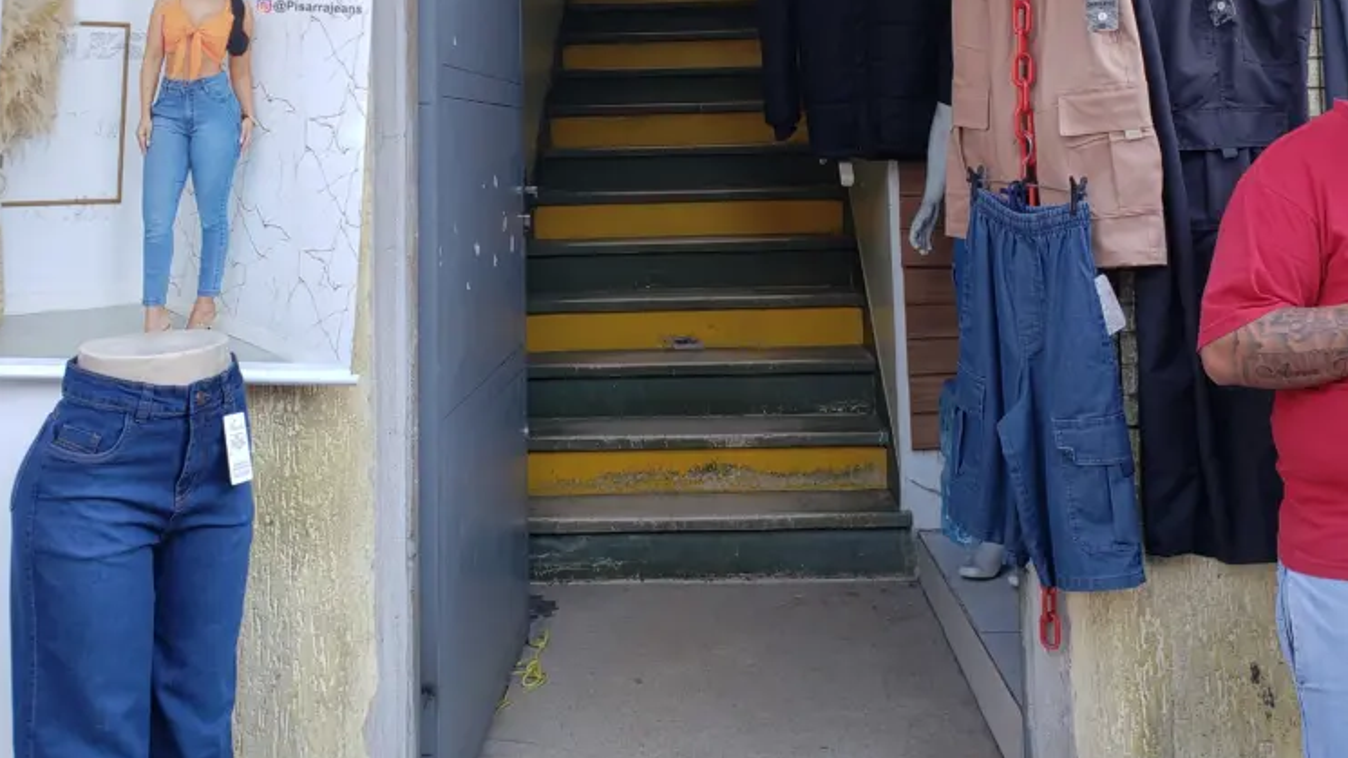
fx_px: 1358
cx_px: 673
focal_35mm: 38
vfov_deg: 29.5
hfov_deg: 52.8
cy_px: 36
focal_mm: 4.3
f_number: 2.4
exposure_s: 1/120
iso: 50
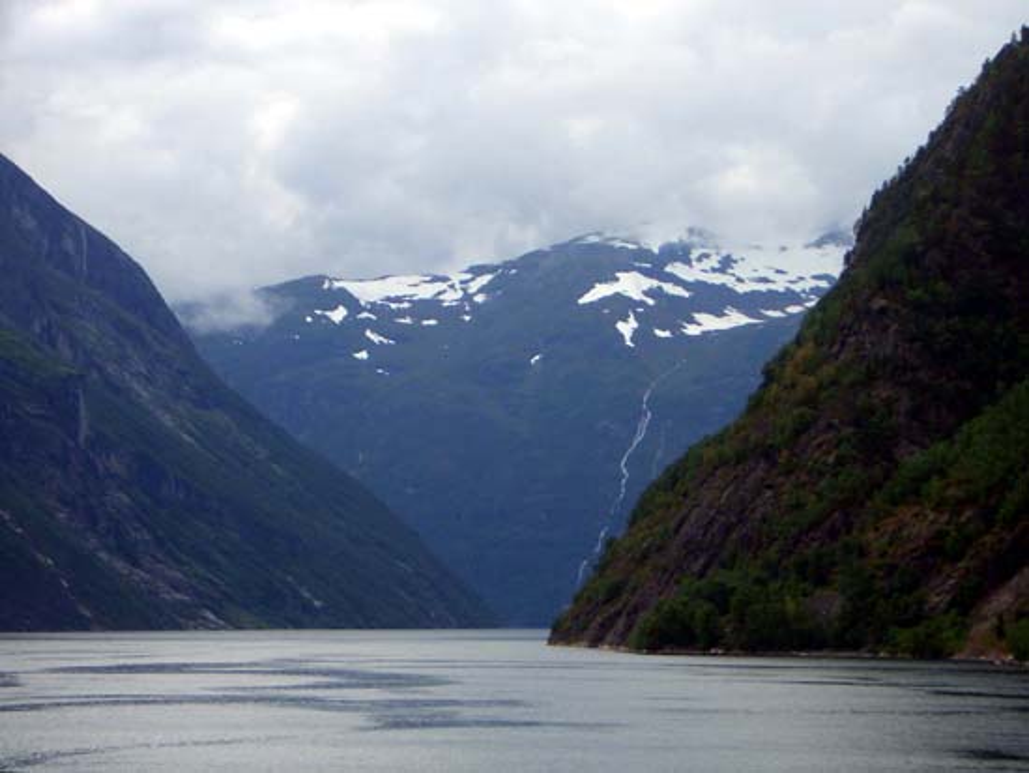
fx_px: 3123
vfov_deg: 14.1
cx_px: 514
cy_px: 386
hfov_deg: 18.7
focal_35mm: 105
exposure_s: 1/160
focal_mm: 17.4
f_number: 7.7
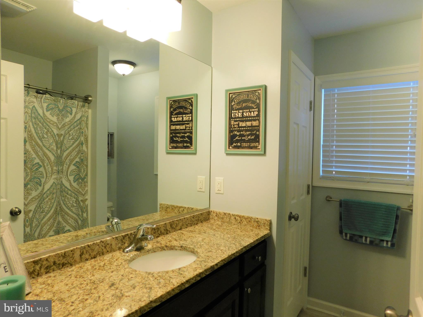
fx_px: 281
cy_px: 158
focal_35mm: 23
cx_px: 212
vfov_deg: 58.9
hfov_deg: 73.9
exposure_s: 1/30
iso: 160
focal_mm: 4
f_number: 3
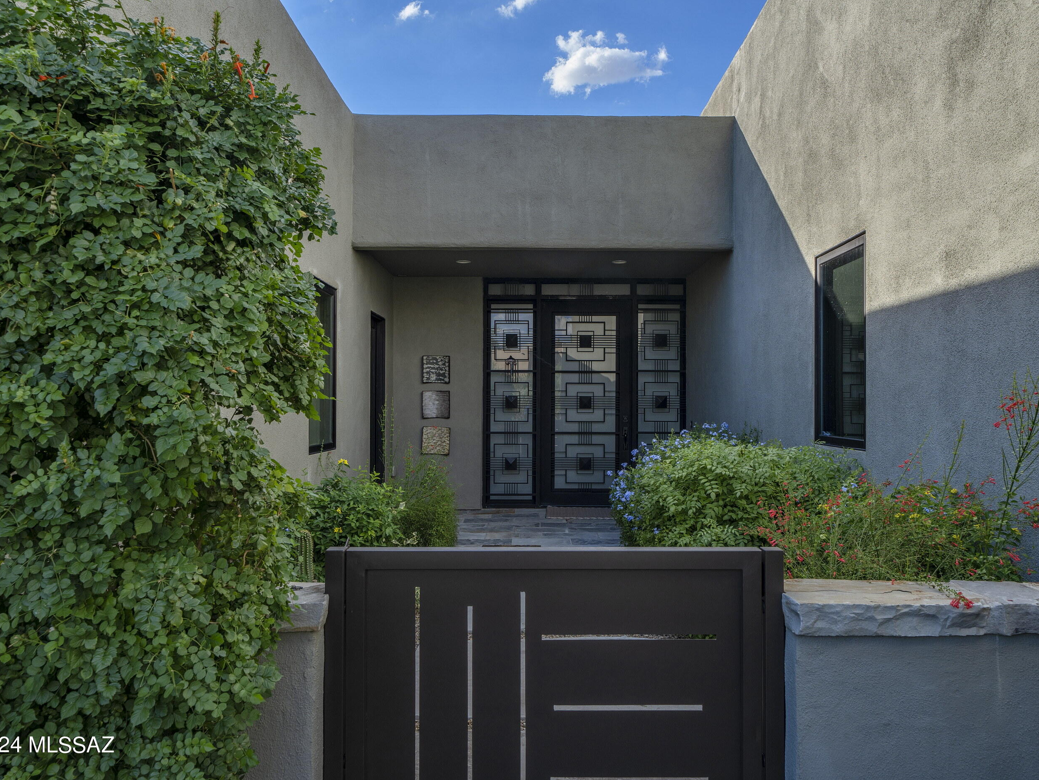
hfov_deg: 67.3
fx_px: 780
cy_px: 390
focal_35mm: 26
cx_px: 541
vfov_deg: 53.1
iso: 100
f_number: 13
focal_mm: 24
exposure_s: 1/40
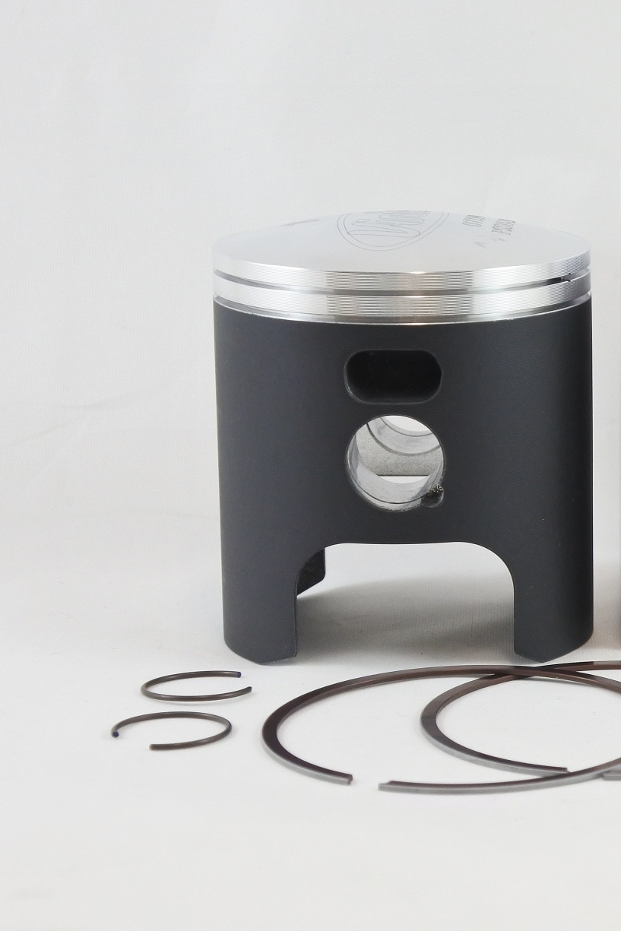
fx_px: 2147
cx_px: 650
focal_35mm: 83
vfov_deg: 24.5
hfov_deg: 16.1
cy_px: 463
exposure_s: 1/125
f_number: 4.8
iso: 500
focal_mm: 20.6
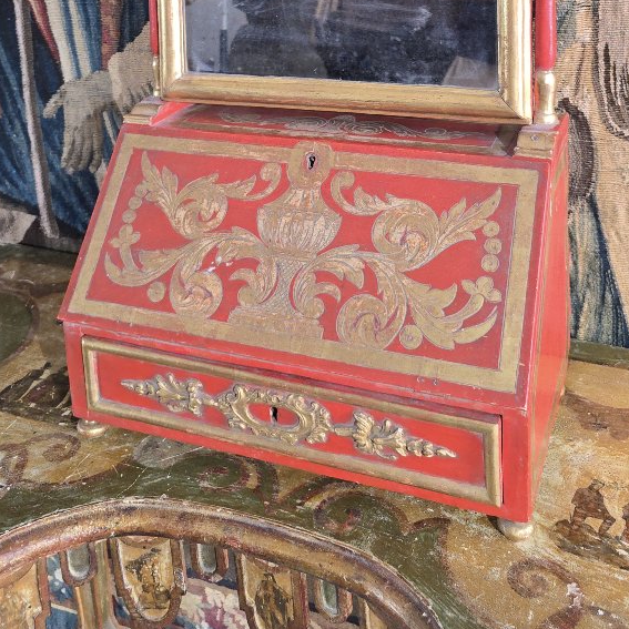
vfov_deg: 35.1
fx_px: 884
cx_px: 337
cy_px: -14
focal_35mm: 43
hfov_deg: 39.1
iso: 200
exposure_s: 1/57.5
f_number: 1.7
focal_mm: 6.3
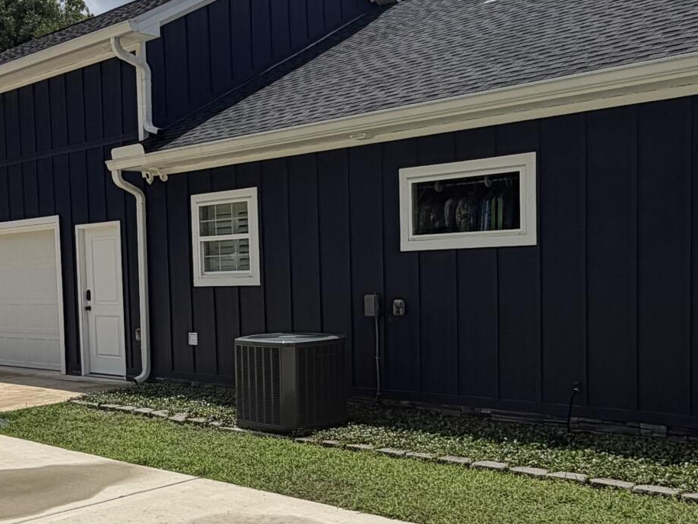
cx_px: 227
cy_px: 333
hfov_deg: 40.7
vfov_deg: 31.4
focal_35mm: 46
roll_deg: +2.2
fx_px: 928
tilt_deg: -4.7
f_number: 2.2
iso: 25
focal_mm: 2.22
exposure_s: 1/1901
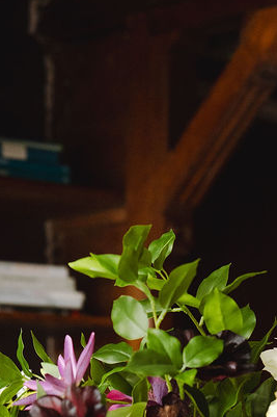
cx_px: 163
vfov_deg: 14.5
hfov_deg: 10.2
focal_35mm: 134
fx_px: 1548
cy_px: 577
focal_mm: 35
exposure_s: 1/400
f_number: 2.8
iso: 1250
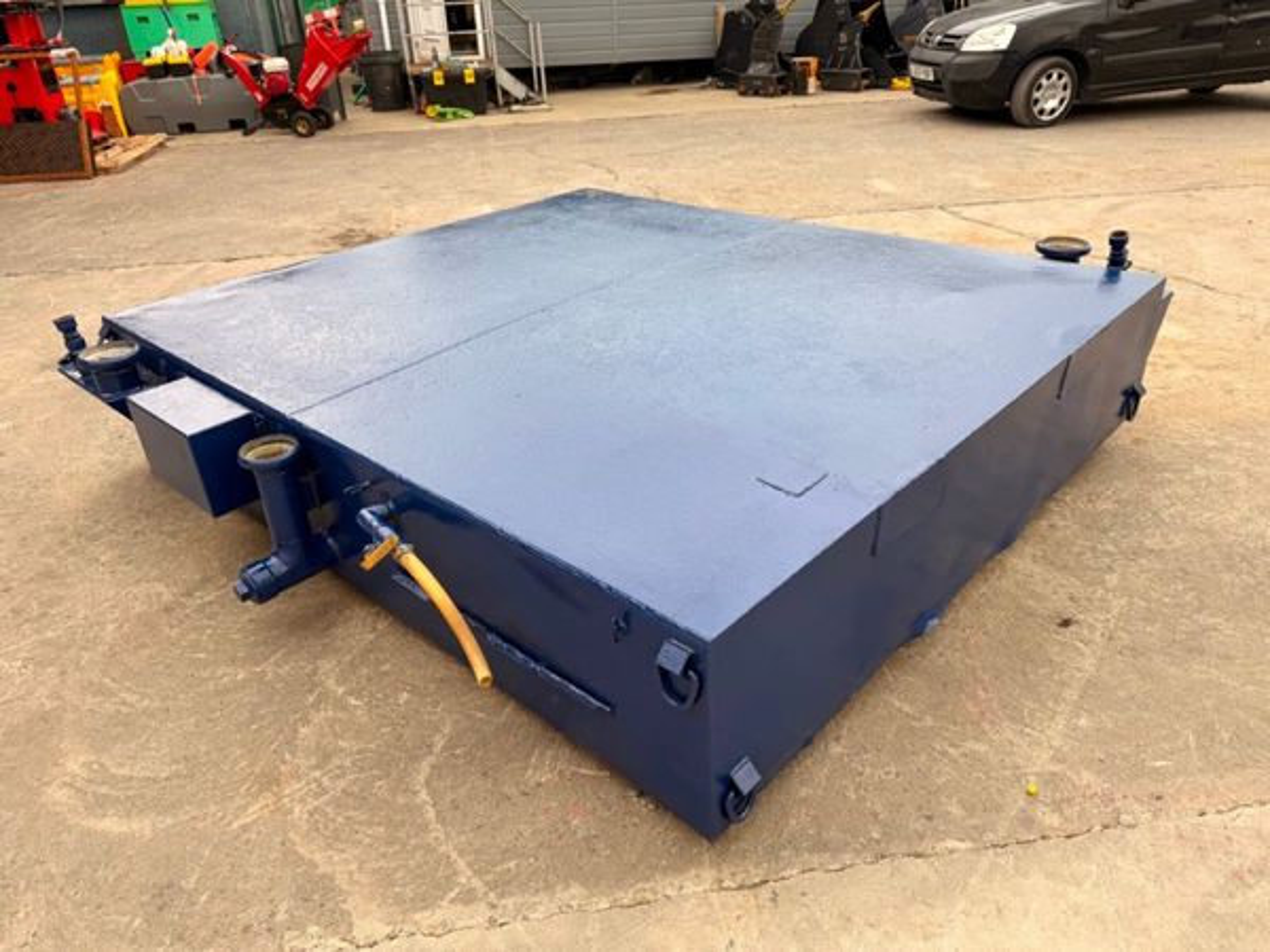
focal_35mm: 24
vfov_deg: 56.8
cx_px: 635
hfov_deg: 71.6
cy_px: 476
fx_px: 881
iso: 80
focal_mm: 6.76
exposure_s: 1/580
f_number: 1.78
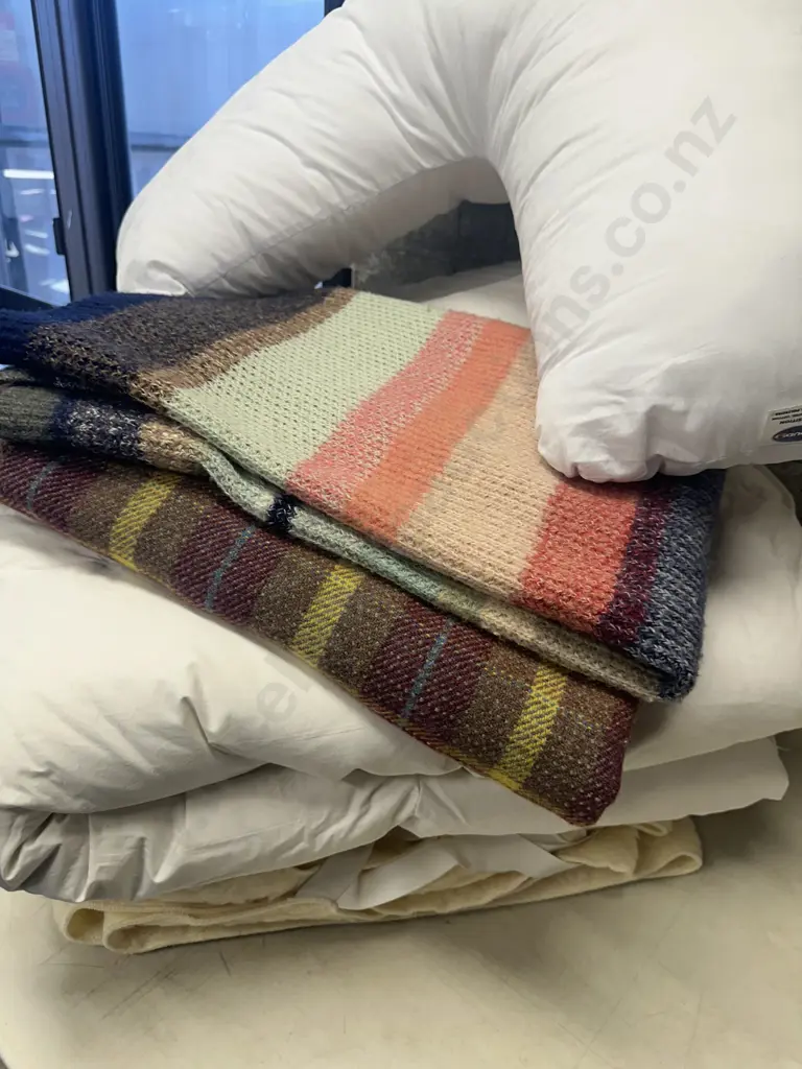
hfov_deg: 56.8
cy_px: 534
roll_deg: -3.9
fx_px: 741
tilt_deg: -27.6
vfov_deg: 71.6
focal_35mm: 24
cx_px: 401
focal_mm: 6.86
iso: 64
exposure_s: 1/100
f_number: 1.78
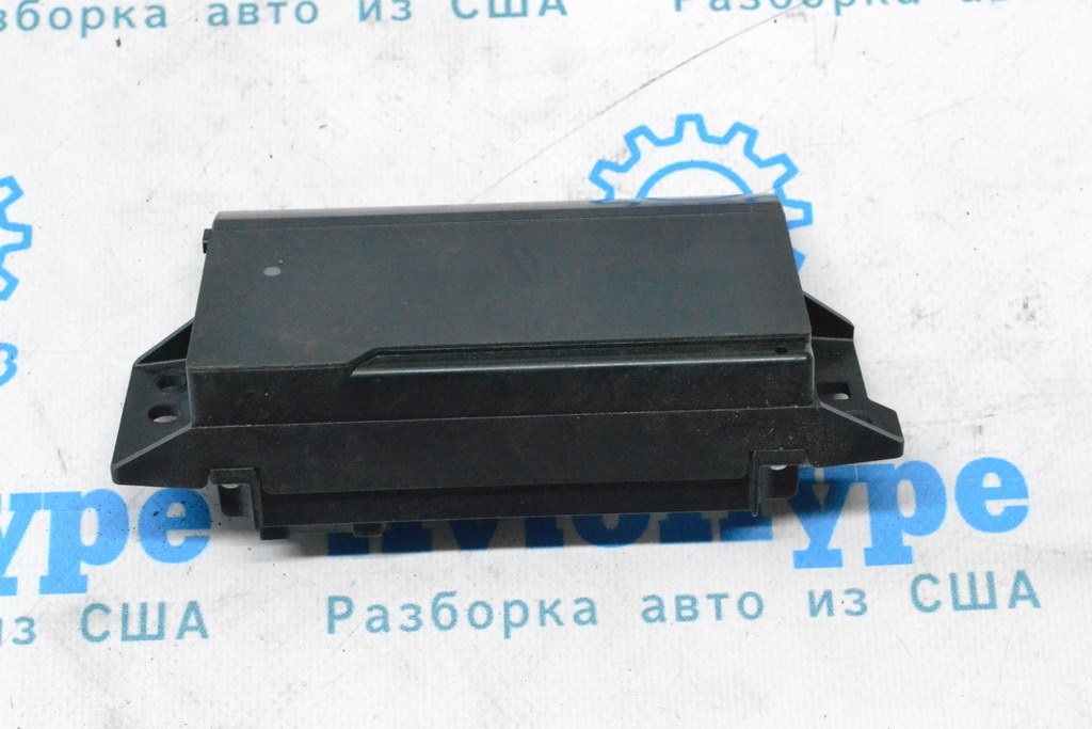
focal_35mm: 82
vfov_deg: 16.6
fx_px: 2503
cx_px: 546
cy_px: 364
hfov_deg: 24.6
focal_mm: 55
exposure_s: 1/160
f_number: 11
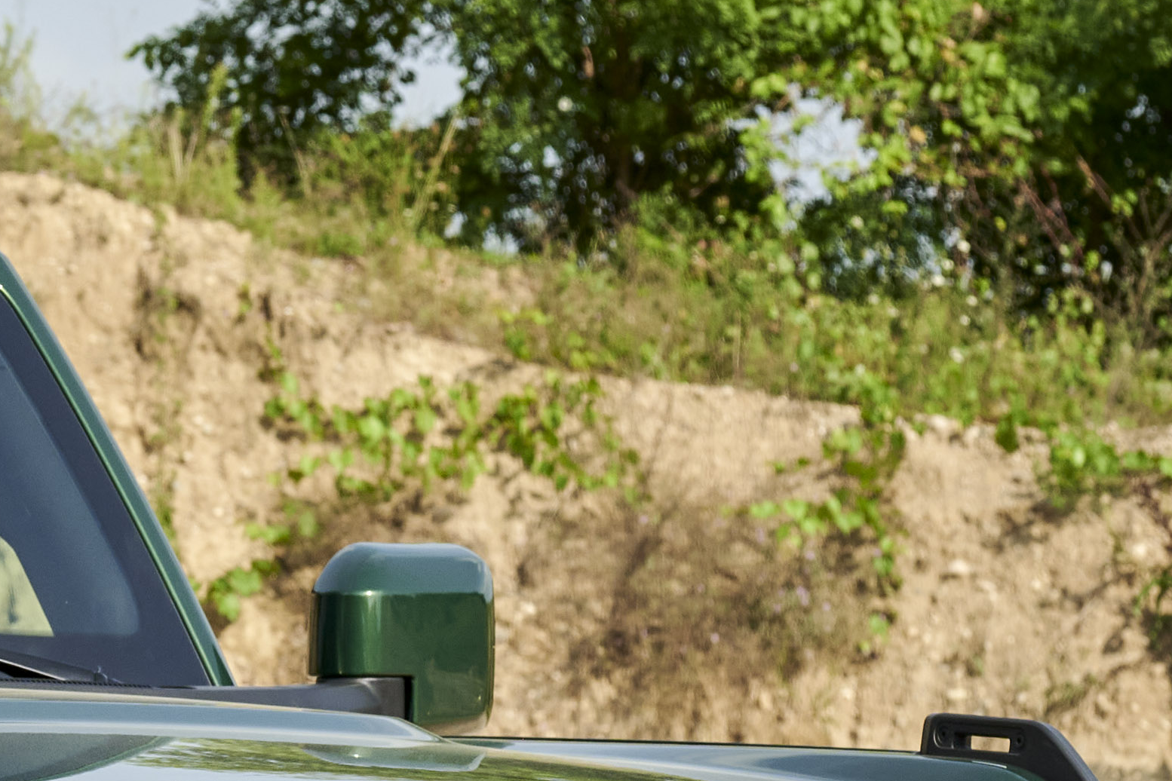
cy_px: 745
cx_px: -589
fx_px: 8399
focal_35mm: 258
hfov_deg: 7.8
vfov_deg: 5.3
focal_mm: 50
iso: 100
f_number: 7.1
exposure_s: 1/640
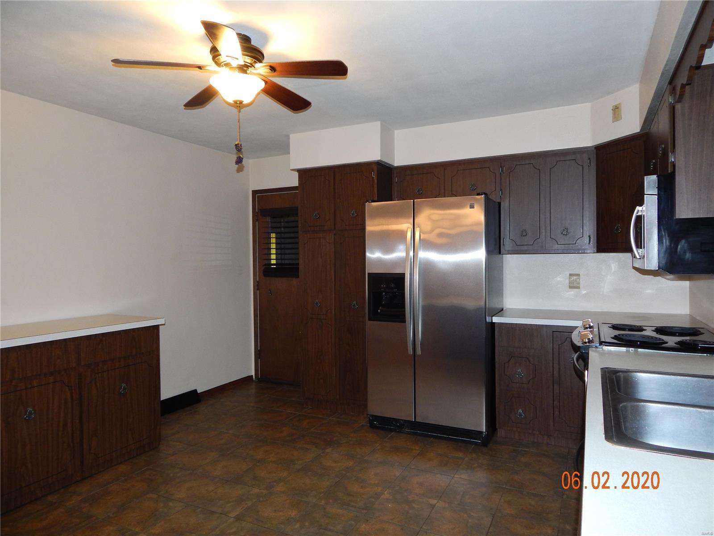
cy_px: 268
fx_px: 474
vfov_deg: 58.9
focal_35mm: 23
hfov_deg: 73.9
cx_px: 357
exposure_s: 1/30
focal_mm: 4
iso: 200
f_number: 3
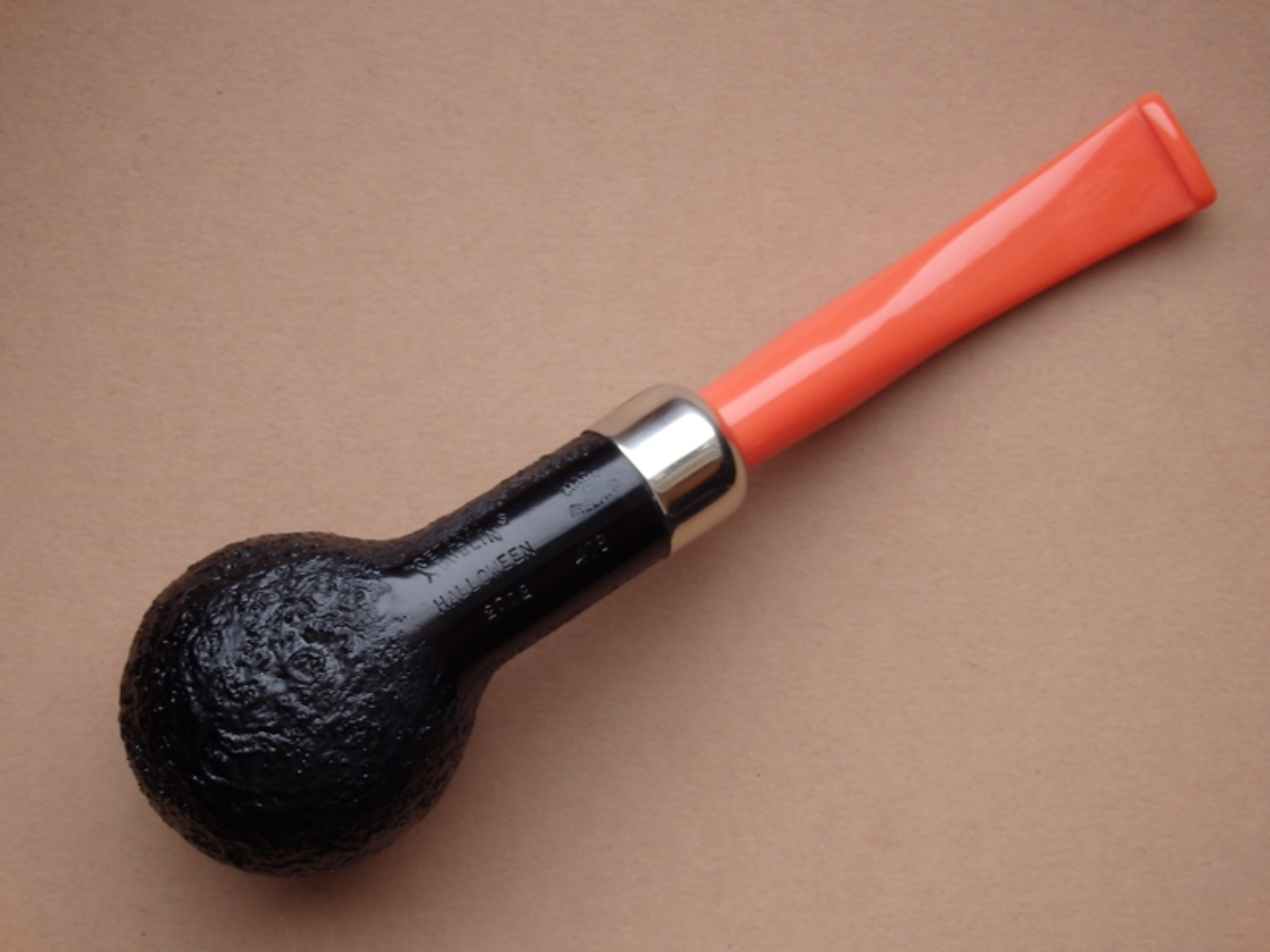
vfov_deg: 24.4
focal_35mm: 60
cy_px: 476
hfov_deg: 32.2
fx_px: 2201
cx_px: 635
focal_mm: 10.8
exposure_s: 1/10
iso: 125
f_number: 4.2
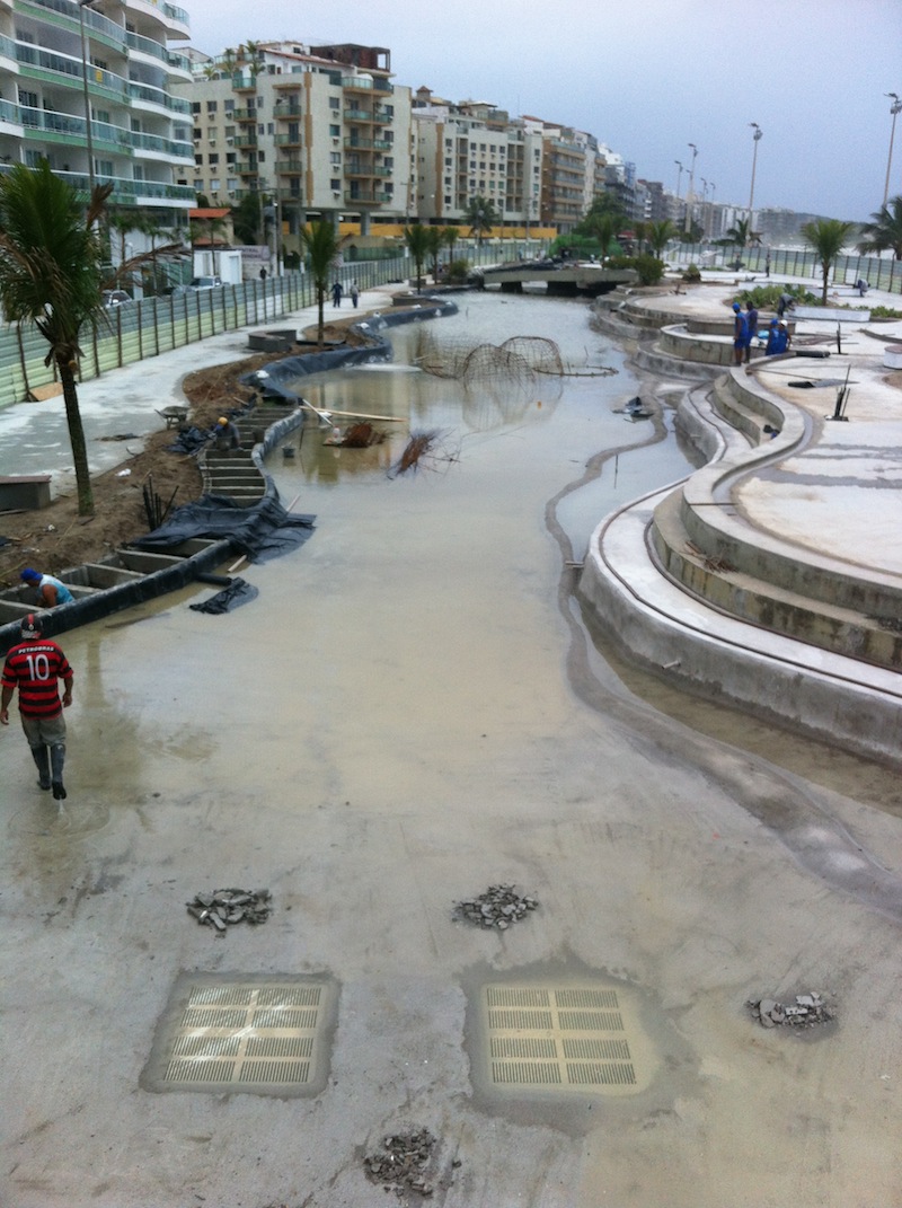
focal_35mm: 35
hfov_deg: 40.6
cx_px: 451
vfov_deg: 52.7
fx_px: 1219
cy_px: 604
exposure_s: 1/1676
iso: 80
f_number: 2.8
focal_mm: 3.85
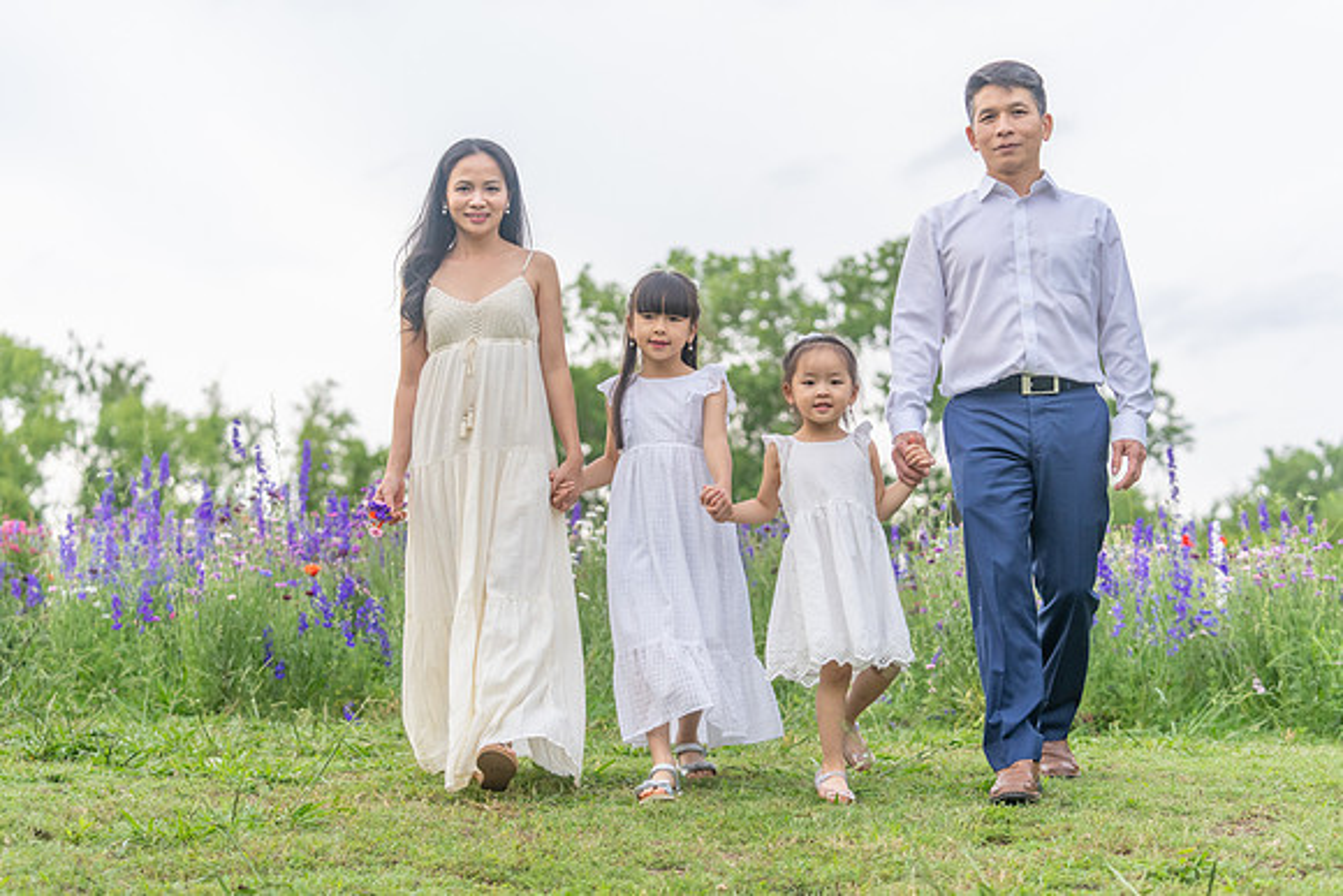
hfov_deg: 28.8
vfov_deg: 19.5
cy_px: 448
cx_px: 672
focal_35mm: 70
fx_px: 2612
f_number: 3.2
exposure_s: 1/1250
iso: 640
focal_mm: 70
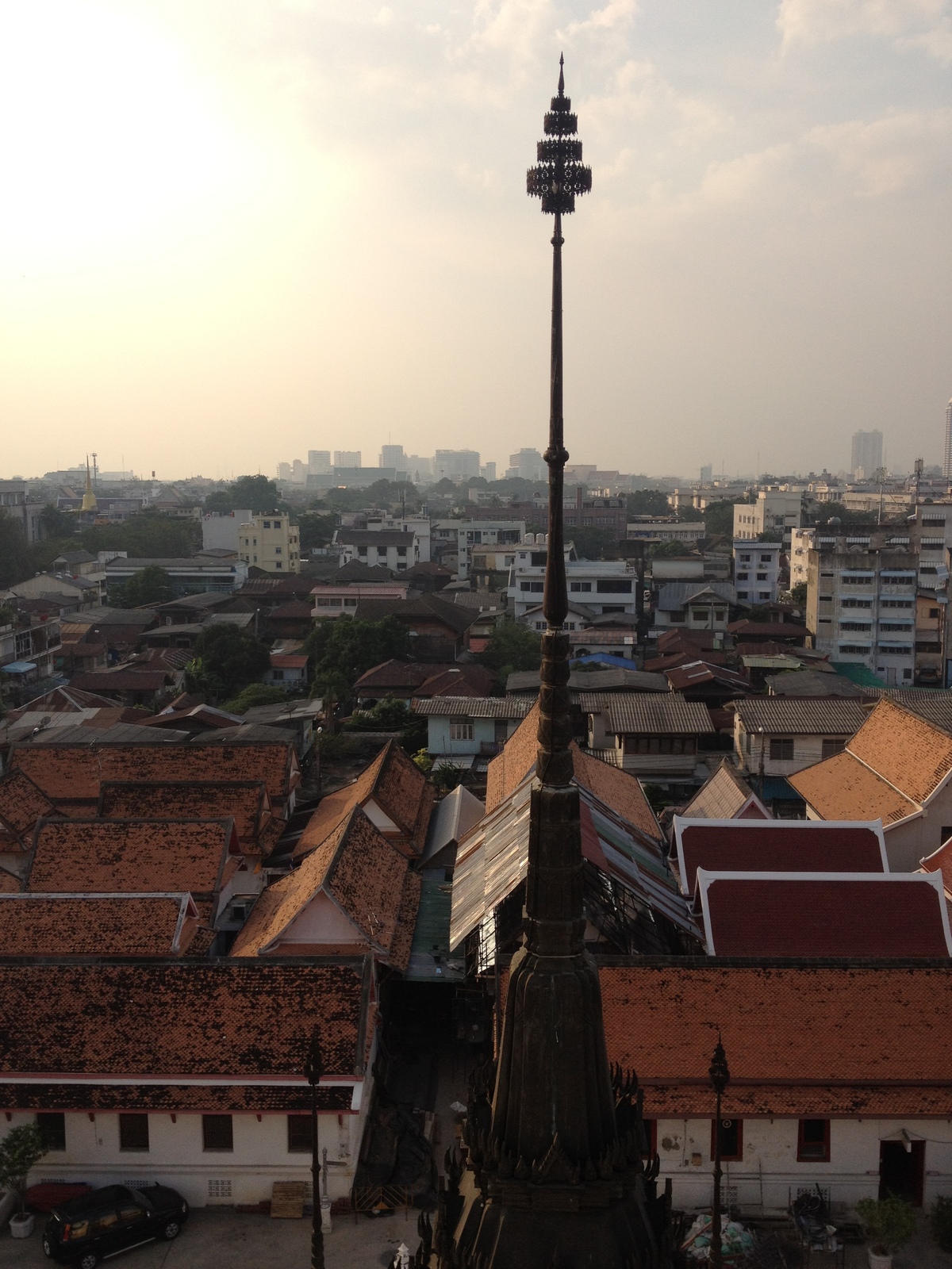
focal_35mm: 35
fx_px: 1283
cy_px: 634
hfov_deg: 40.7
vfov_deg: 52.6
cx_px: 476
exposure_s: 1/1453
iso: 64
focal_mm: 4.28
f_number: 2.4
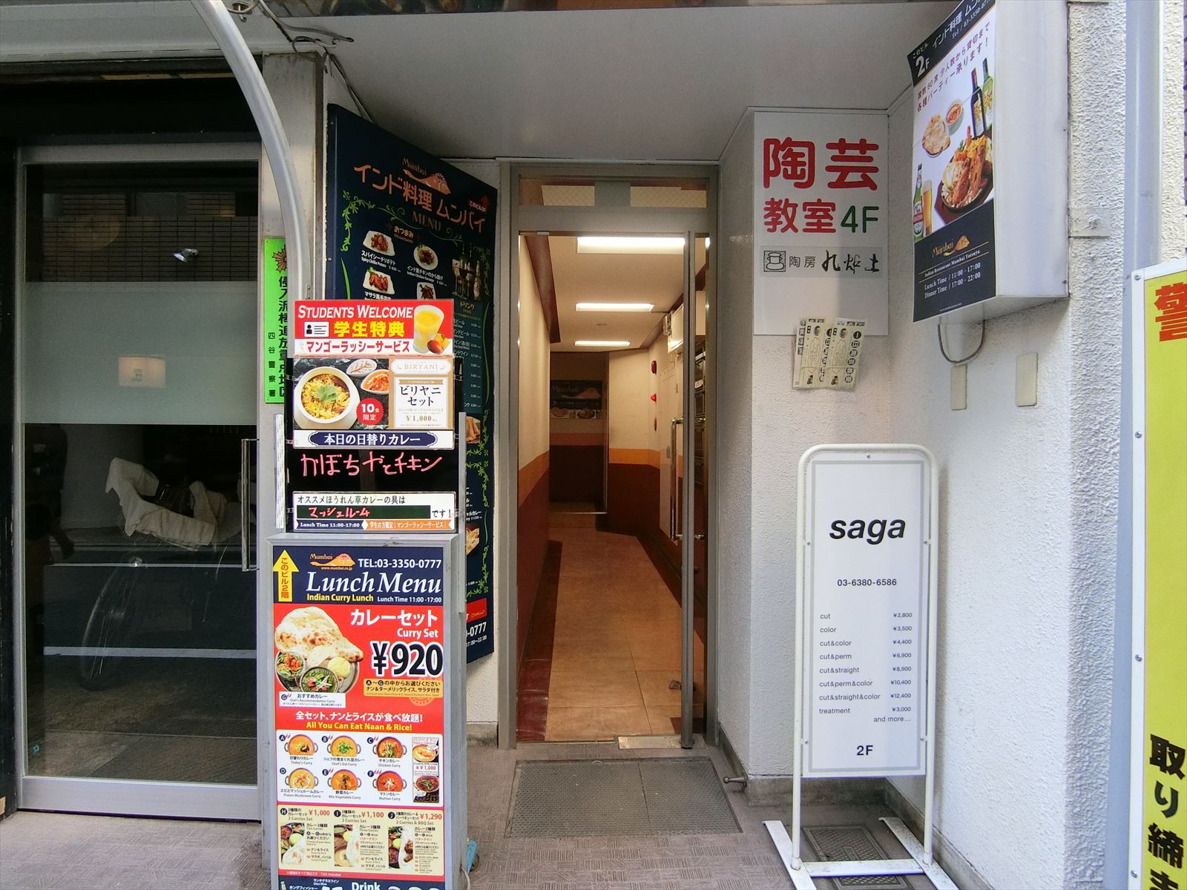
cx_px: 594
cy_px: 445
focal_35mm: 19
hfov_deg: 84.7
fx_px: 652
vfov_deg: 68.7
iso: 250
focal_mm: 4.06
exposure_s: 1/125
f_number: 2.7
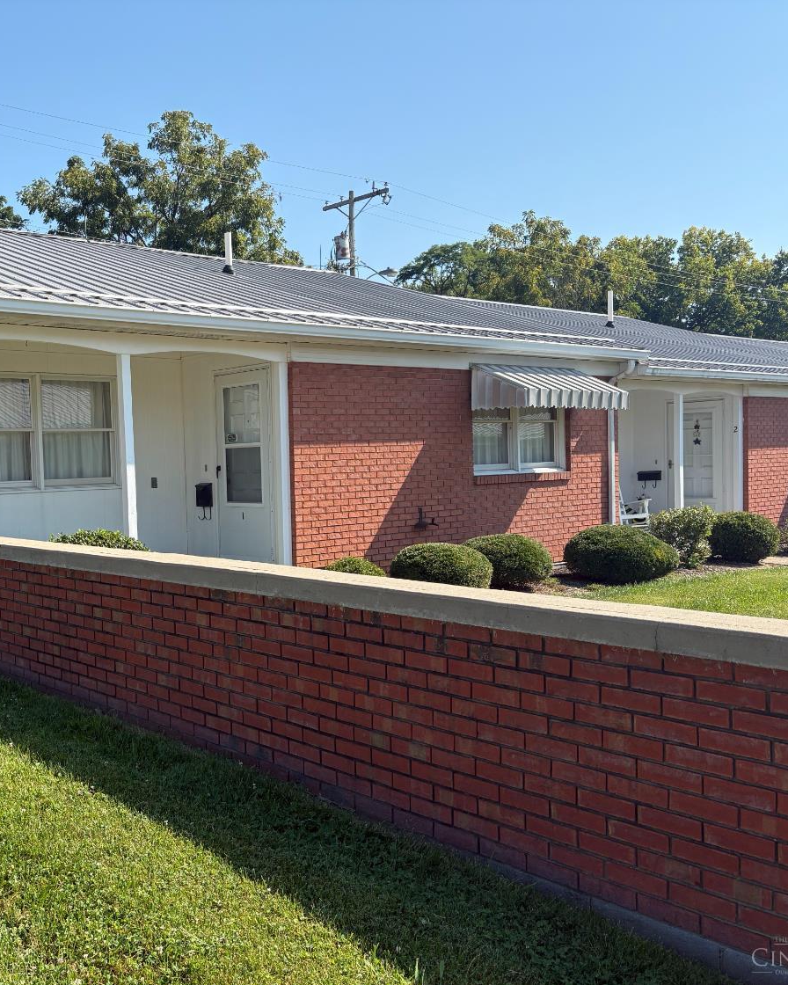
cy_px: 493
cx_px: 227
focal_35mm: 34
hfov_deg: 42.4
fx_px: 991
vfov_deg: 52.8
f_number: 1.6
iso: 50
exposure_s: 1/2075
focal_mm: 5.96
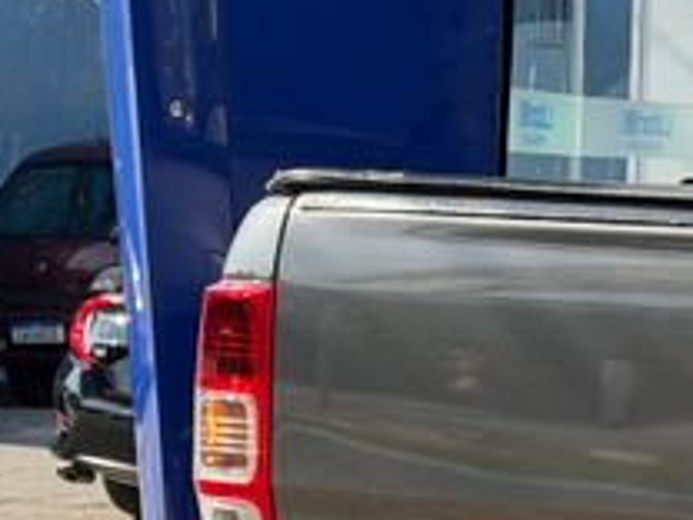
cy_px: 520
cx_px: 1256
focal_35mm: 177
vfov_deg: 8.3
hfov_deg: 10.5
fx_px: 3543
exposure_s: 1/1167
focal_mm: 6.76
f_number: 1.78
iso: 100
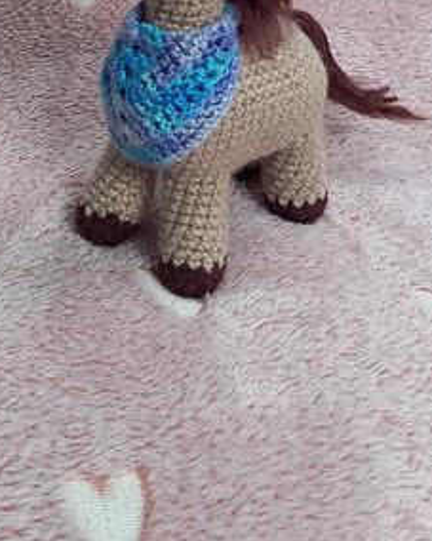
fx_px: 879
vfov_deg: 32.3
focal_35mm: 55
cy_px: 42
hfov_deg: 26.6
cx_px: 33
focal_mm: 4.65
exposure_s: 1/50
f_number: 1.8
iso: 250
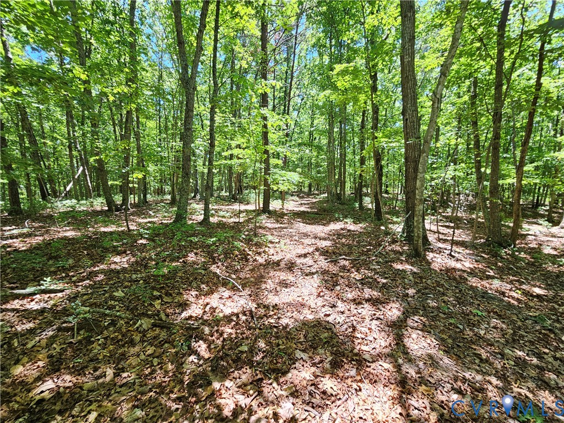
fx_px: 212
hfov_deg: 106.2
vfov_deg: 89.9
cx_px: 282
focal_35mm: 13
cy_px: 212
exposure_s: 1/120
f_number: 2.2
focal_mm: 2.2
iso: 64
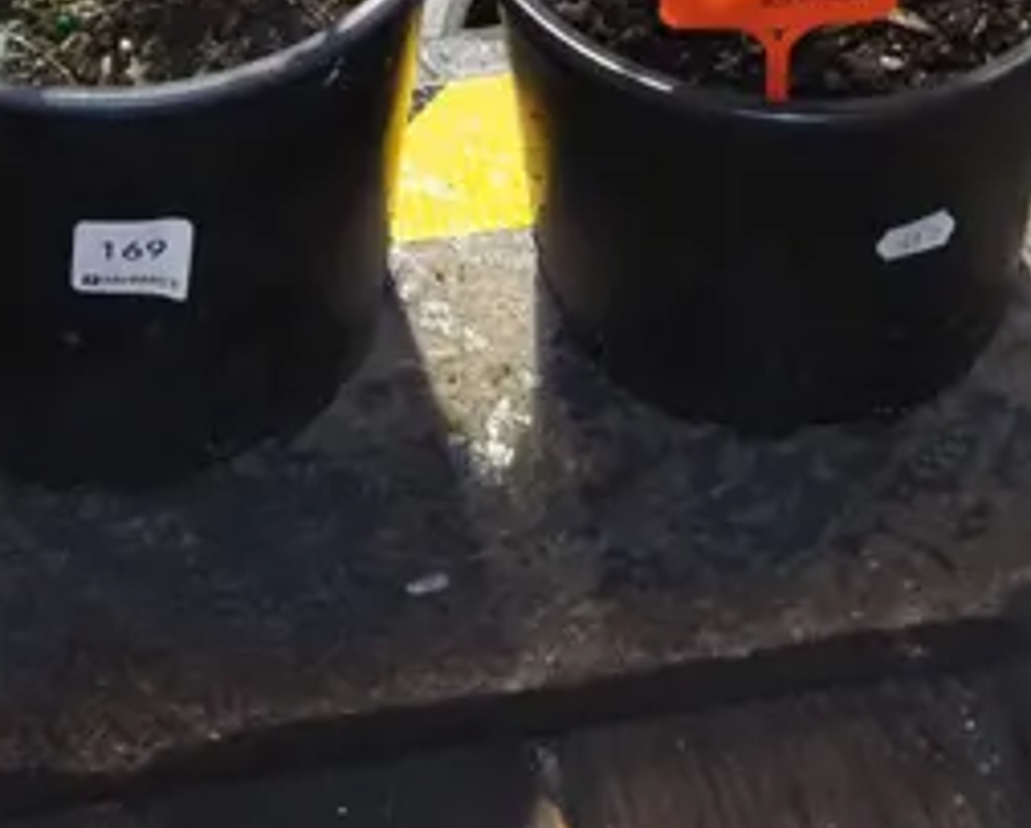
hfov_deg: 12.8
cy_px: -612
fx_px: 4582
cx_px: 155
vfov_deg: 9.8
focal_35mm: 150
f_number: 5.6
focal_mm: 19
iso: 2500
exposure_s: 1/60
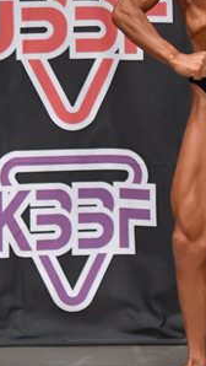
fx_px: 5943
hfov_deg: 2.0
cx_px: 289
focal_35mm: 613
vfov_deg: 3.5
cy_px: 115
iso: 5000
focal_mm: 150
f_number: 5.6
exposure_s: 1/400
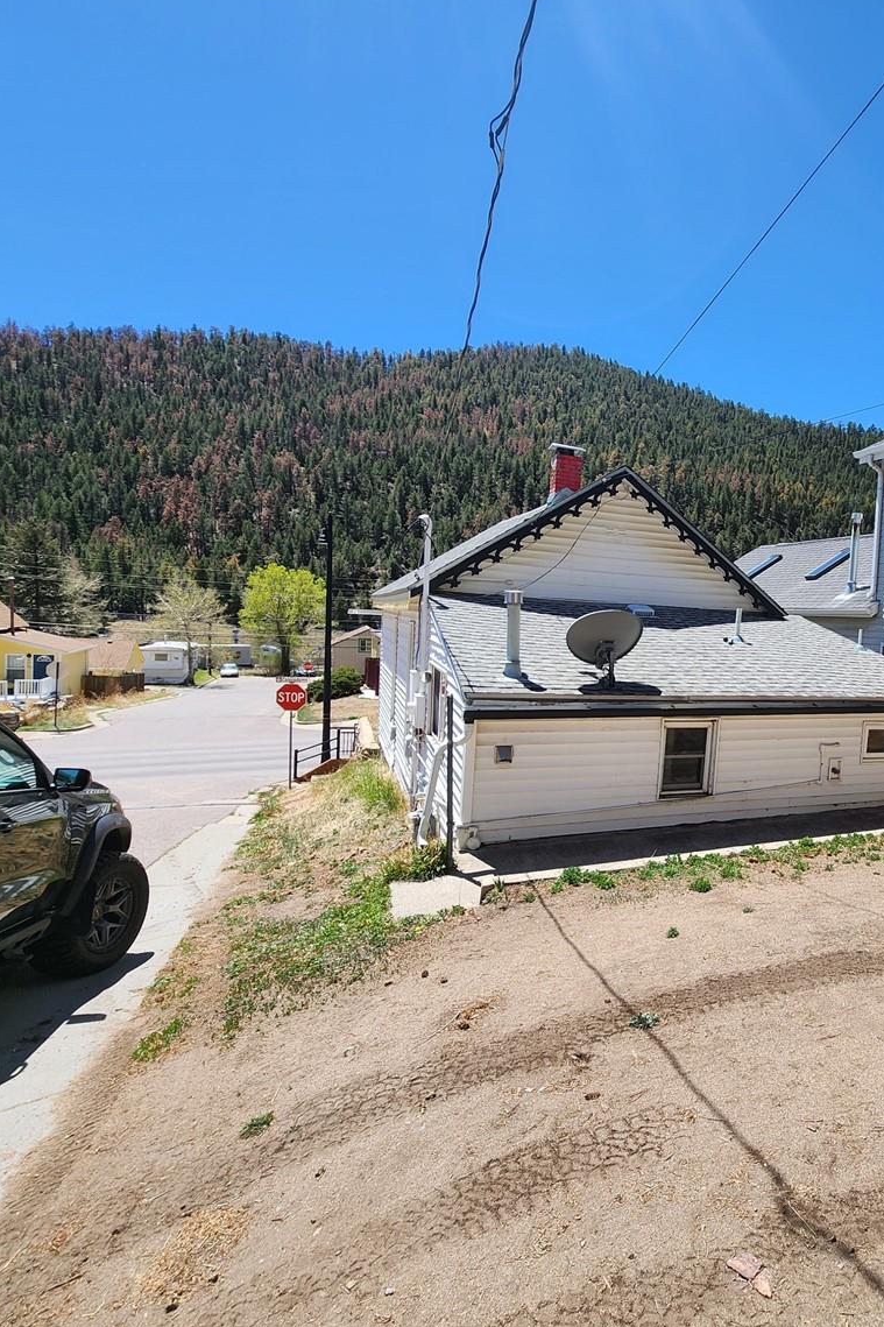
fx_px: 700
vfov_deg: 86.9
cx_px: 723
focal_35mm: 19
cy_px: 670
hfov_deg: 58.9
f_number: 2.2
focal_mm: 2.2
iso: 50
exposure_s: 1/1343
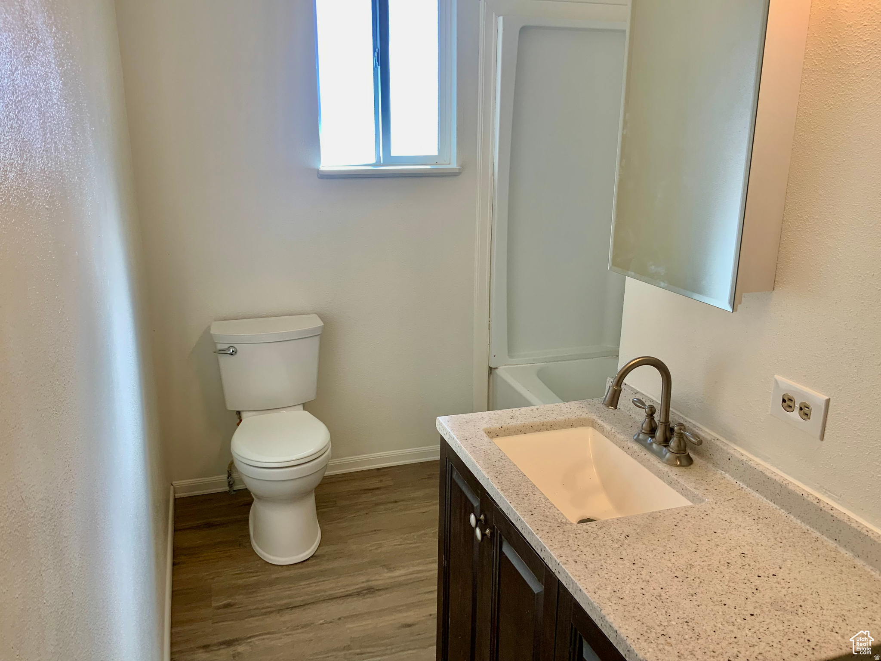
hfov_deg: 61.7
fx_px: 738
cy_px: 330
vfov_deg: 48.2
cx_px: 440
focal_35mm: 29
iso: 32
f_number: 1.8
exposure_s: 1/120
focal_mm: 3
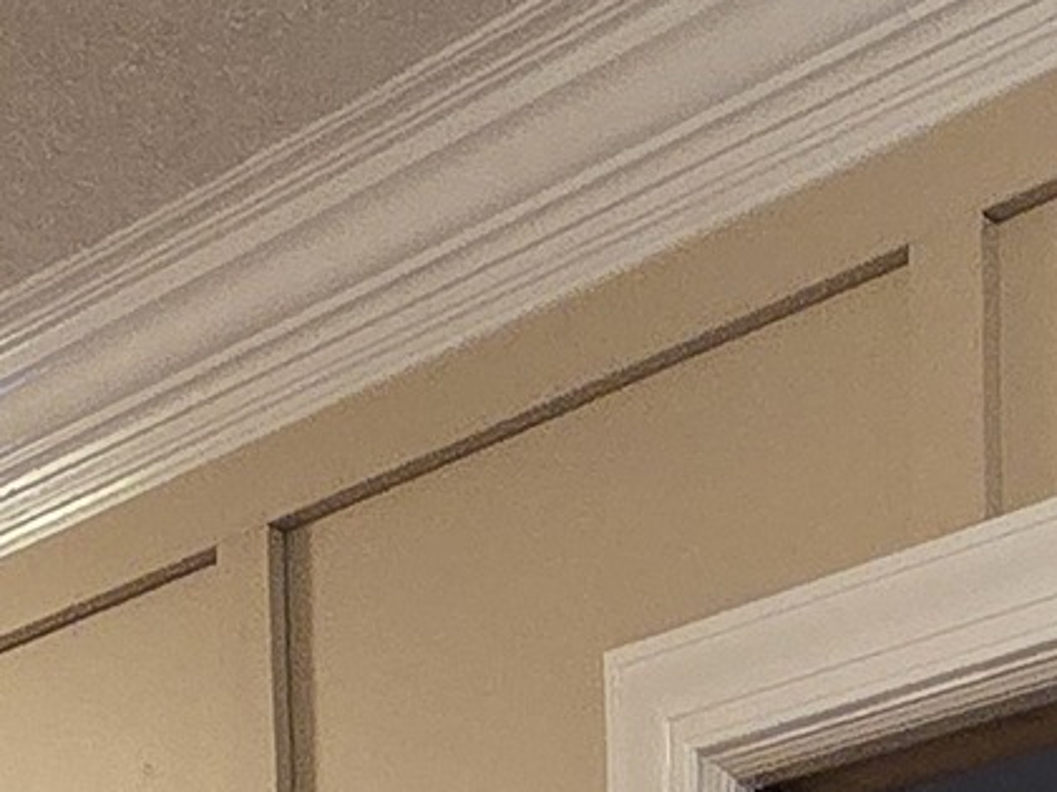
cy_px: 2245
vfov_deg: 11.1
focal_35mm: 95
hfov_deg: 20.0
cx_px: 1047
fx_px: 2901
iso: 640
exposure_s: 1/60
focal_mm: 2.2
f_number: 2.2
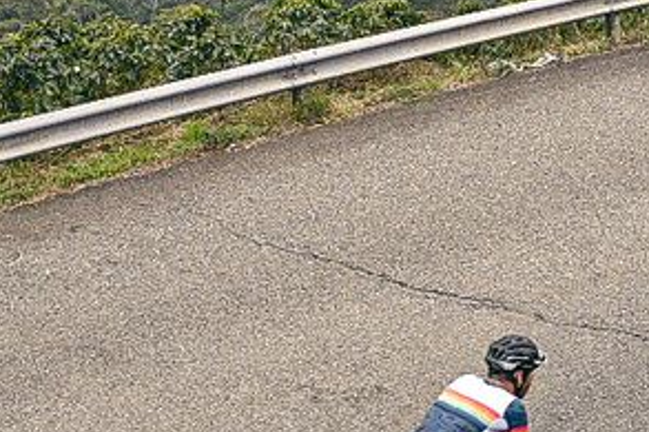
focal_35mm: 105
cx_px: 459
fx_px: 1892
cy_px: 254
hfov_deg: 19.4
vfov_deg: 13.0
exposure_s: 1/320
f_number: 11
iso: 400
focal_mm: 24
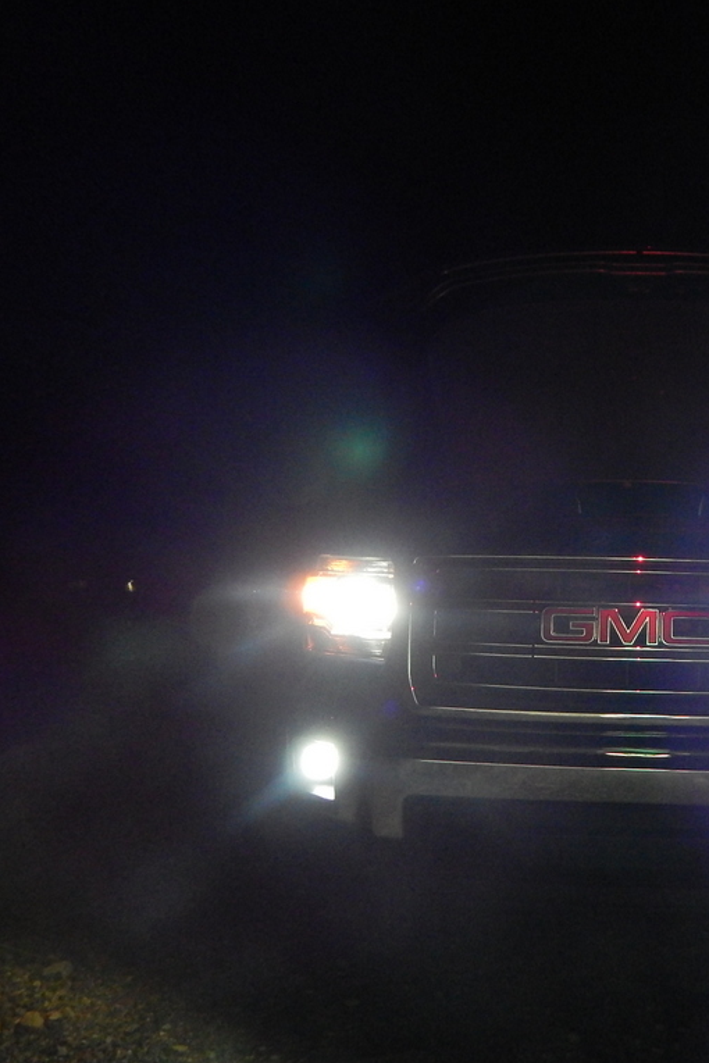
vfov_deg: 58.7
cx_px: 614
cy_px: 531
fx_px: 945
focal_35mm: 32
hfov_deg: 38.7
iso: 720
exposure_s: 1/15
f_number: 3
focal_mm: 4
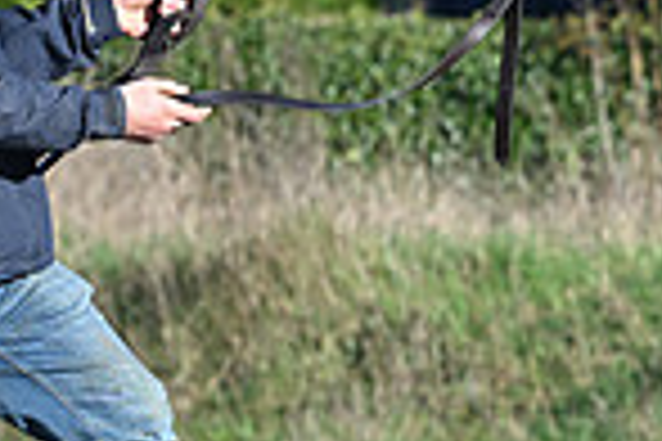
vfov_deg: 2.8
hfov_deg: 4.1
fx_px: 9065
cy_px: 61
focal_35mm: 493
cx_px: 1157
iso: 280
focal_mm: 125
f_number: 4.5
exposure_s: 1/1250
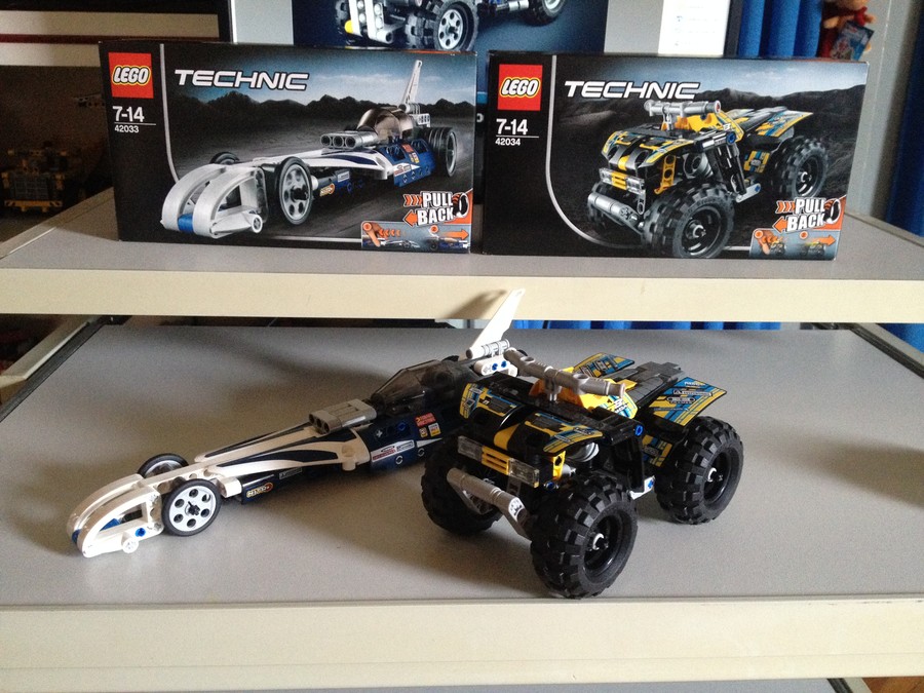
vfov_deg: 40.7
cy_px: 346
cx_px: 462
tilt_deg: -17.2
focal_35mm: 35
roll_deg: -1.4
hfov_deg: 52.6
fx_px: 934
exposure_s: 1/20
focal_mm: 4.28
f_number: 2.4
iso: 400
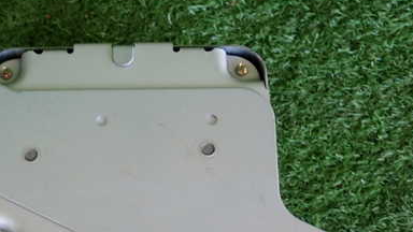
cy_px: 208
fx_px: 876
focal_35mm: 80
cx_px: 98
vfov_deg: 14.9
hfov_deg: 26.2
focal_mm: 8.4
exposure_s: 1/50
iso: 200
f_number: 3.1
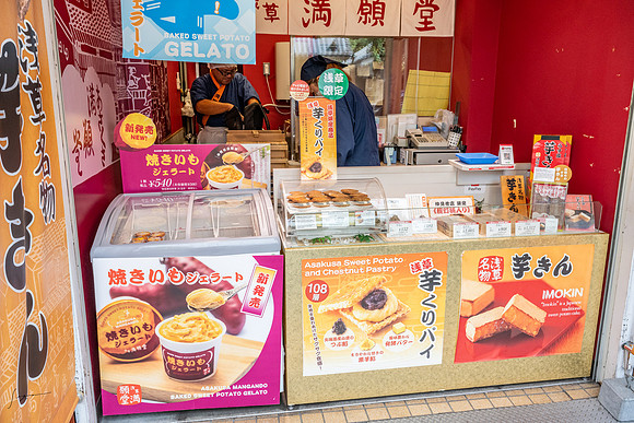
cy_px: 212
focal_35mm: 30
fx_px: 520
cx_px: 317
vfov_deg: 44.3
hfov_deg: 62.8
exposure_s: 1/320
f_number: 8
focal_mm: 29.5
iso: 1000
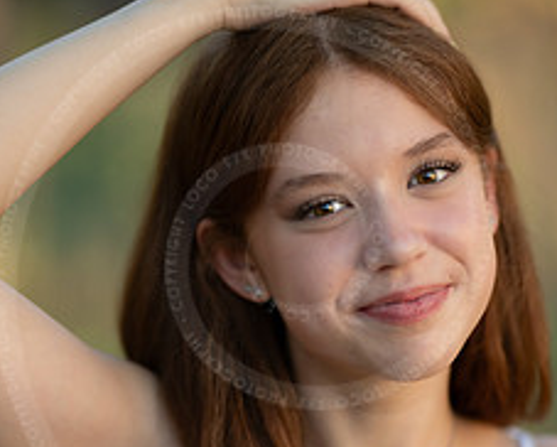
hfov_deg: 12.2
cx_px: 324
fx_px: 2607
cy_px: 305
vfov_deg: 9.8
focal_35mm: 158
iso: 160
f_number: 1.2
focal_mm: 85
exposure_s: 1/320
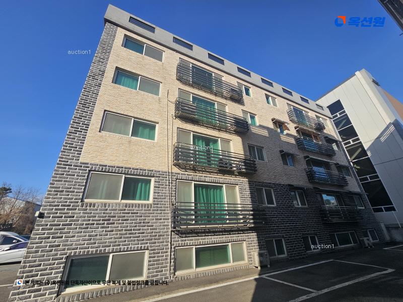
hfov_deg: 106.2
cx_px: 202
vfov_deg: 89.9
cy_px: 151
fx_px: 151
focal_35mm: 13
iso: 50
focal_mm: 2.2
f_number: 2.2
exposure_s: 1/2116
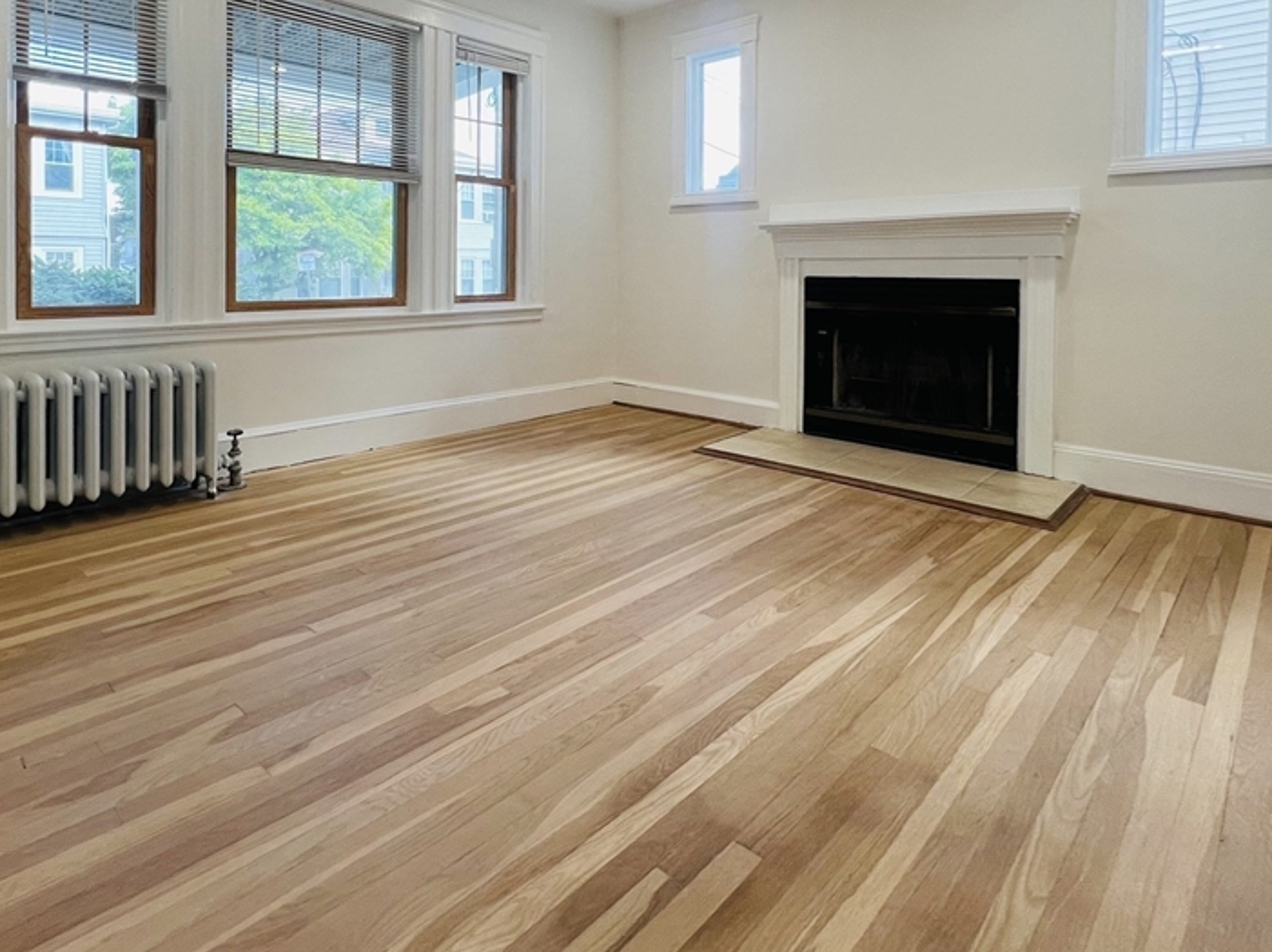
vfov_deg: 66.0
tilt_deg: -1.8
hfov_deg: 84.5
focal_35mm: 19
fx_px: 698
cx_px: 582
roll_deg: -0.2
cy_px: 288
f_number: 1.8
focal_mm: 1.57
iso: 80
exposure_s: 1/120
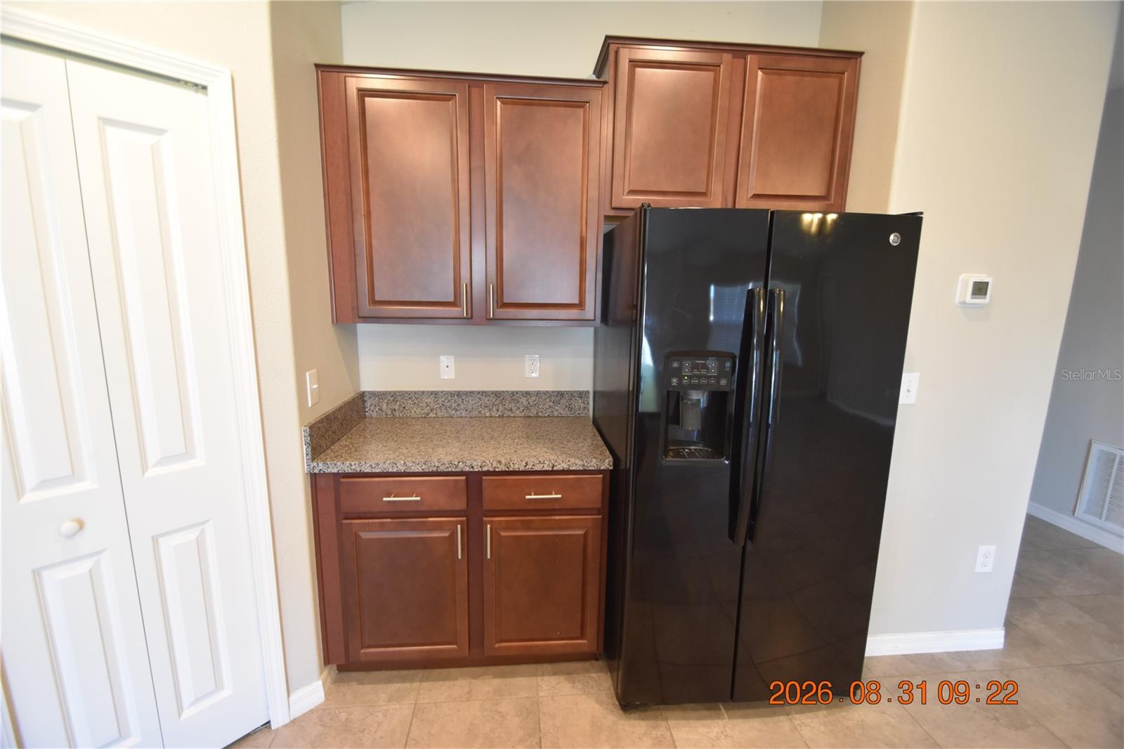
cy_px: 374
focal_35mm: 15
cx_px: 562
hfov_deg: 100.4
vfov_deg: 77.3
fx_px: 468
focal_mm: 10
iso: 1400
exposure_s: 1/60
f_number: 3.5
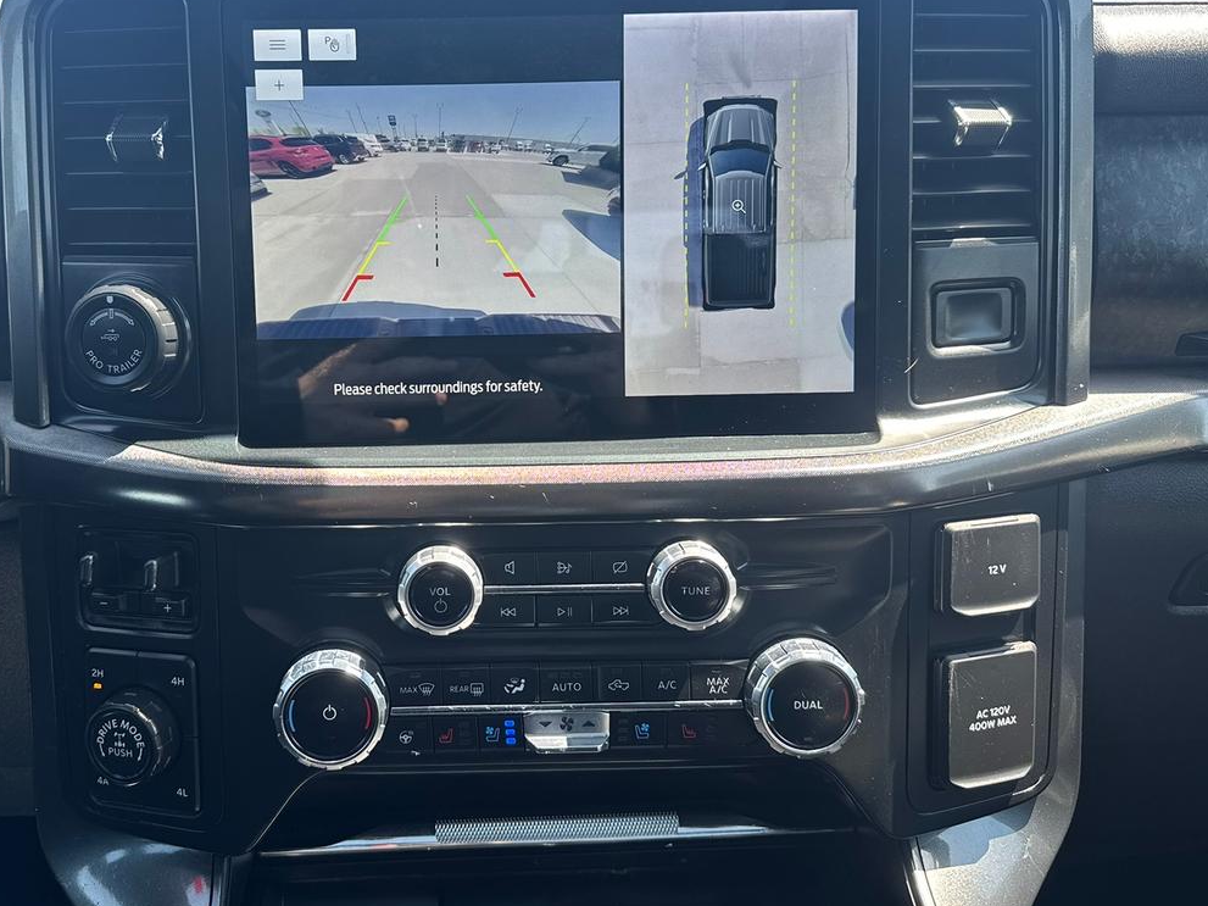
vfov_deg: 45.3
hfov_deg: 57.8
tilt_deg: -13.7
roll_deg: -0.8
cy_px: 376
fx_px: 1082
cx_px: 474
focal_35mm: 31
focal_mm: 6.76
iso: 64
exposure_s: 1/152
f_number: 1.78
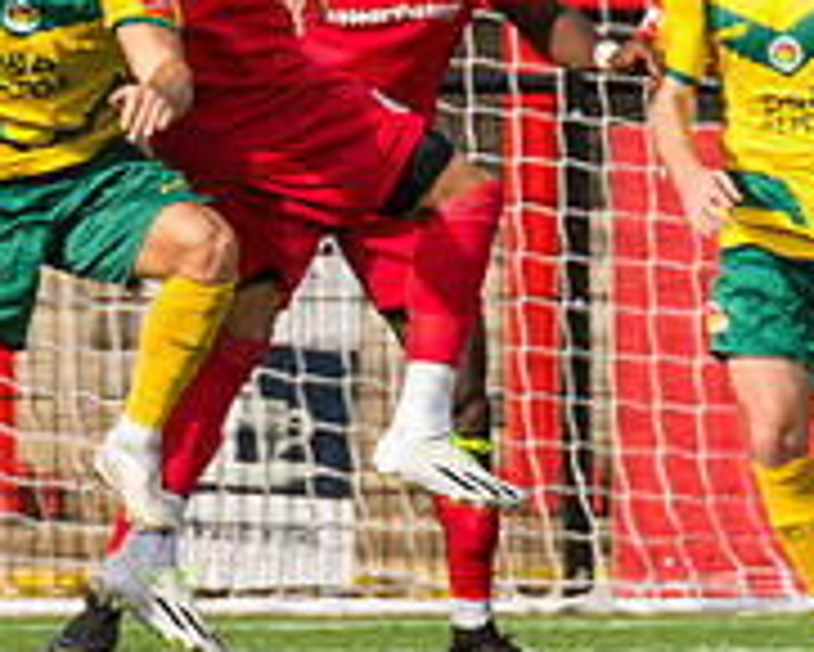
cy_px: 315
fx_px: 53078
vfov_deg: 0.7
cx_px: 100
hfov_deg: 0.9
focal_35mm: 2202
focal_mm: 300
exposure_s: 1/1600
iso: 400
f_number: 4
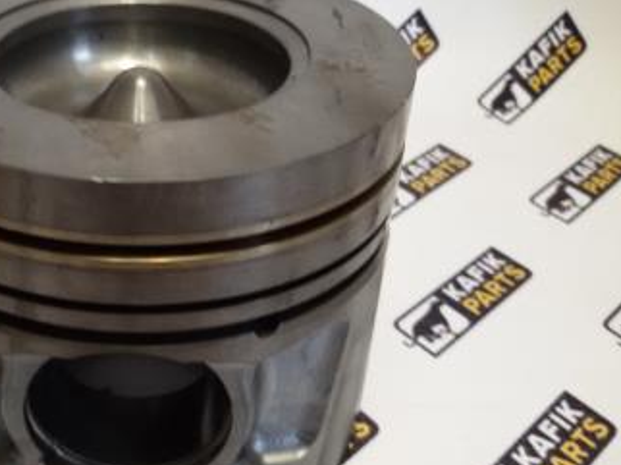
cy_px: 265
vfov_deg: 28.0
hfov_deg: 35.7
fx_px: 932
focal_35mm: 52
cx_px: 127
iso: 64
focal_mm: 2.93
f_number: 2.4
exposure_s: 1/30
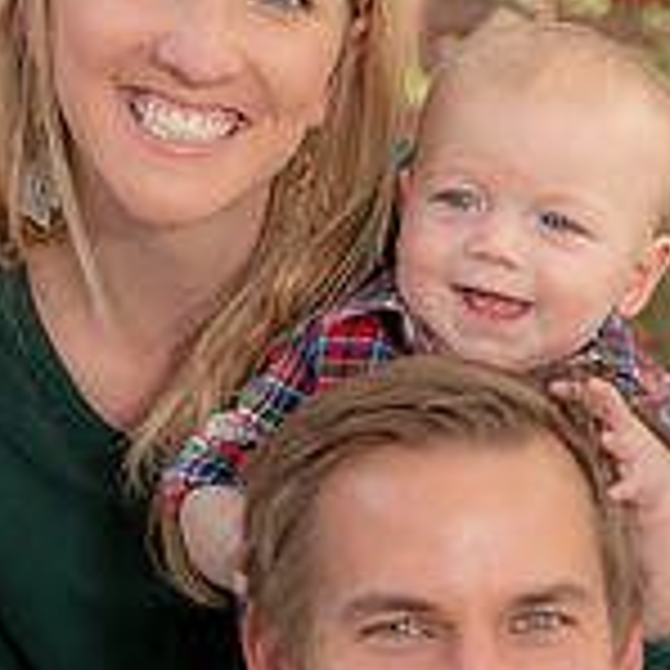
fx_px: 5518
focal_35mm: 252
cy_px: 396
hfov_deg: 6.9
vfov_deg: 6.9
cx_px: 418
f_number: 5.6
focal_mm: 98
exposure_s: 1/200
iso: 320
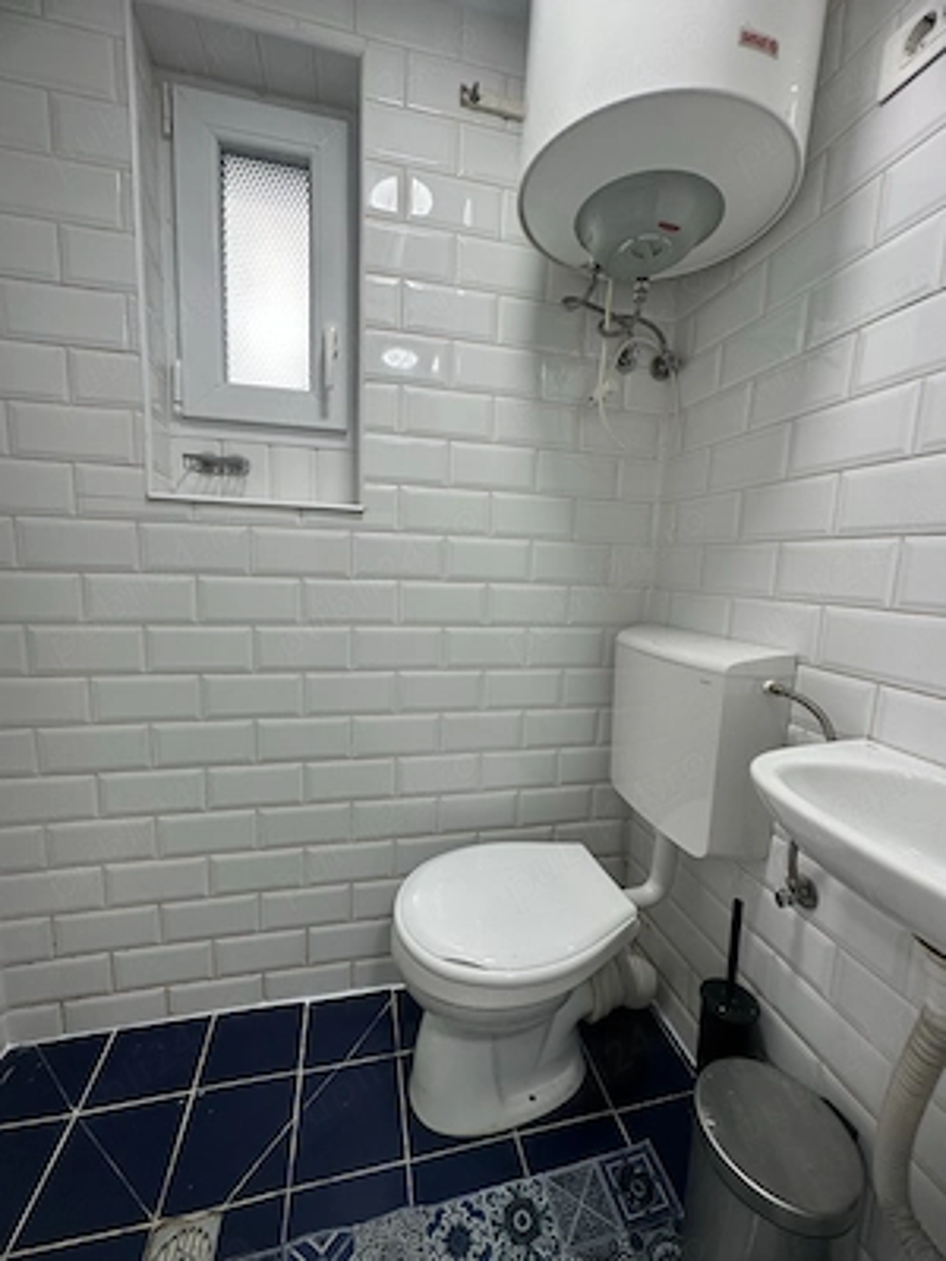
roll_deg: -2.5
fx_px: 510
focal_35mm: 14
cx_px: 473
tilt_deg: -5.5
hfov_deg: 85.7
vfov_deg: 102.1
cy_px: 630
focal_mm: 2.22
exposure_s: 1/100
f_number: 2.2
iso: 80
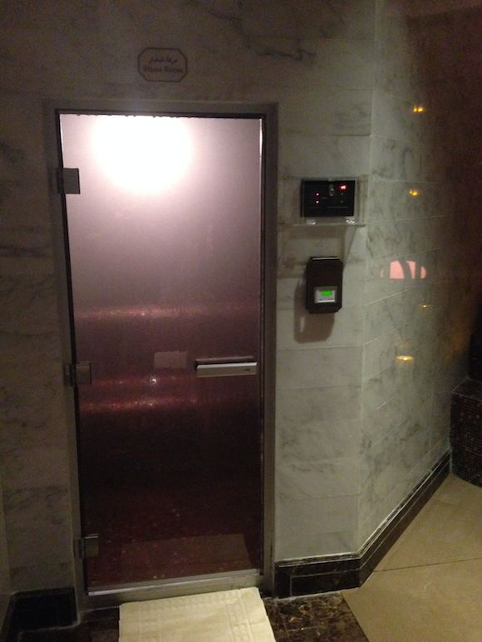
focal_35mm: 33
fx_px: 612
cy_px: 321
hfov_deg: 43.0
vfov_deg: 55.3
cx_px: 241
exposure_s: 1/15
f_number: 2.4
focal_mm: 4.12
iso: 640
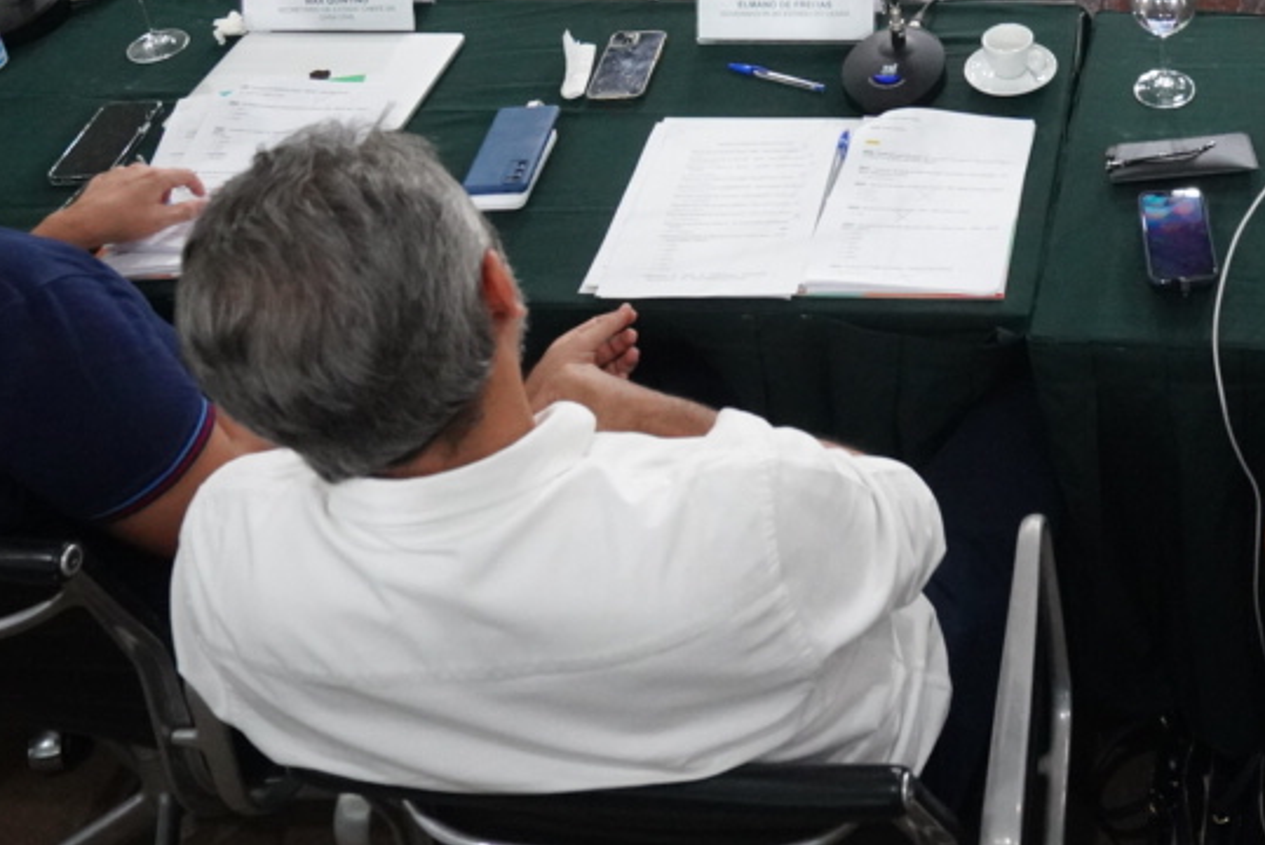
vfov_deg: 25.2
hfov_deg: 38.5
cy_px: -178
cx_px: 1117
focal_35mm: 48
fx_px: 1687
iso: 5000
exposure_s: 1/160
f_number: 5.6
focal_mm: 16
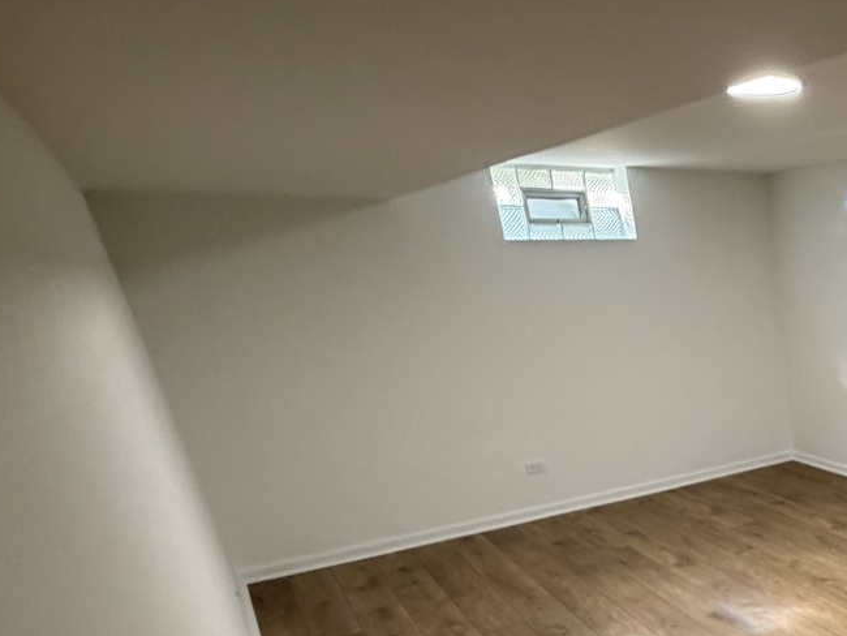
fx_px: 759
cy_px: 571
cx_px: 920
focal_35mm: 31
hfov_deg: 45.0
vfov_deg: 41.9
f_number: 2.2
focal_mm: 2.22
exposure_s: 1/60
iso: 250
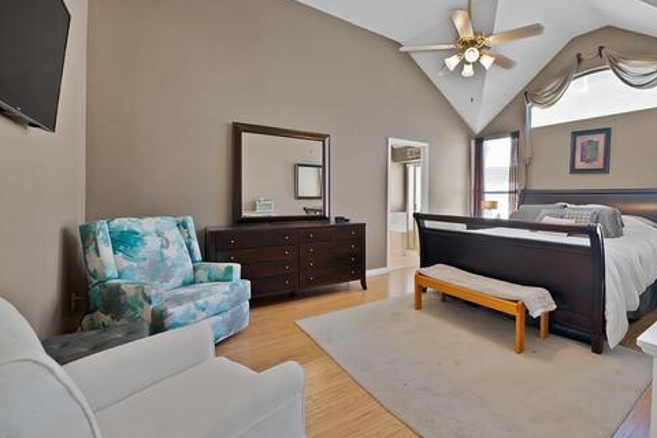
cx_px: 415
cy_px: 198
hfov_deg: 94.5
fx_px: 292
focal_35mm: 16
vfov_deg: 73.6
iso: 640
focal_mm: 12
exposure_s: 1/2
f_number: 9
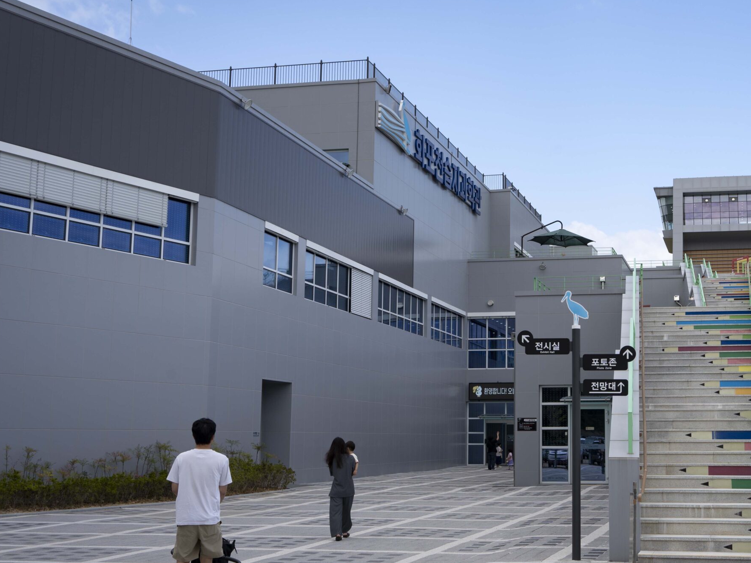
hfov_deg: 40.4
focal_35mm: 46
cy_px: 277
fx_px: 998
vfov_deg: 31.5
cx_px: 540
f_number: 10
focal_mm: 33
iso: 100
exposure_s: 1/125
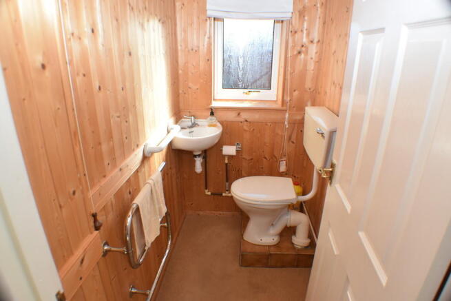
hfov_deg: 67.4
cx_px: 226
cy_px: 150
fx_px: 338
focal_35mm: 27
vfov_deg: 48.0
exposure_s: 1/160
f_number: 7.1
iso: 400
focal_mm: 18
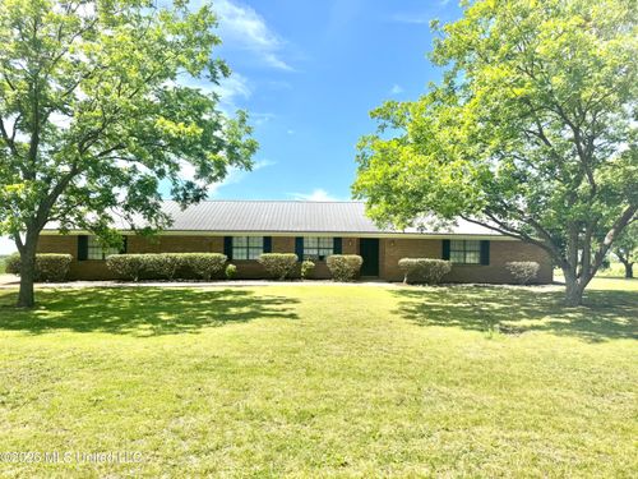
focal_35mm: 24
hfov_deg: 71.6
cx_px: 319
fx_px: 442
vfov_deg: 56.8
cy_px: 240
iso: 80
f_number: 1.78
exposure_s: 1/3802
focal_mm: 6.76
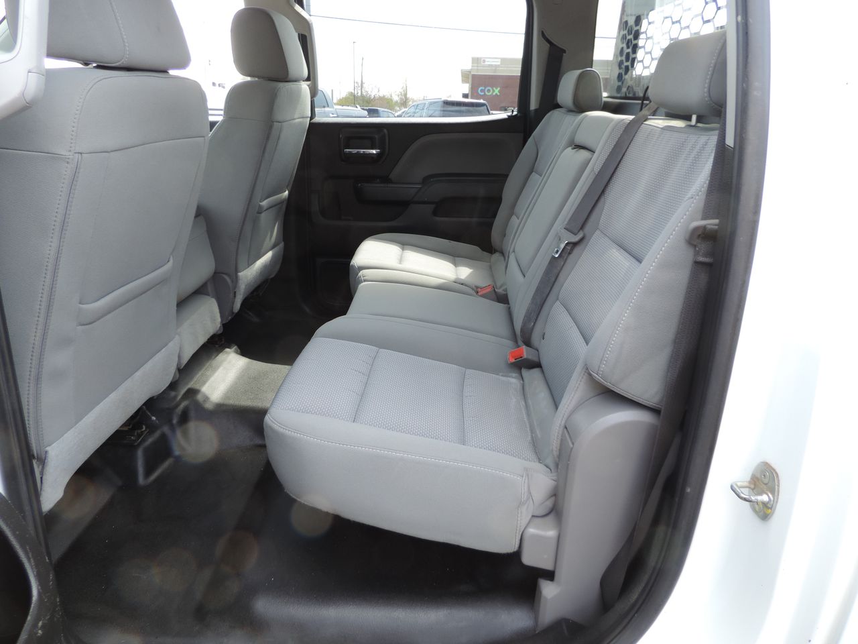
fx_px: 595
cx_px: 429
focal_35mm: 24
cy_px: 322
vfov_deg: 56.8
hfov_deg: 71.6
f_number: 3
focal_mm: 4.3
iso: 80
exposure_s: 1/60
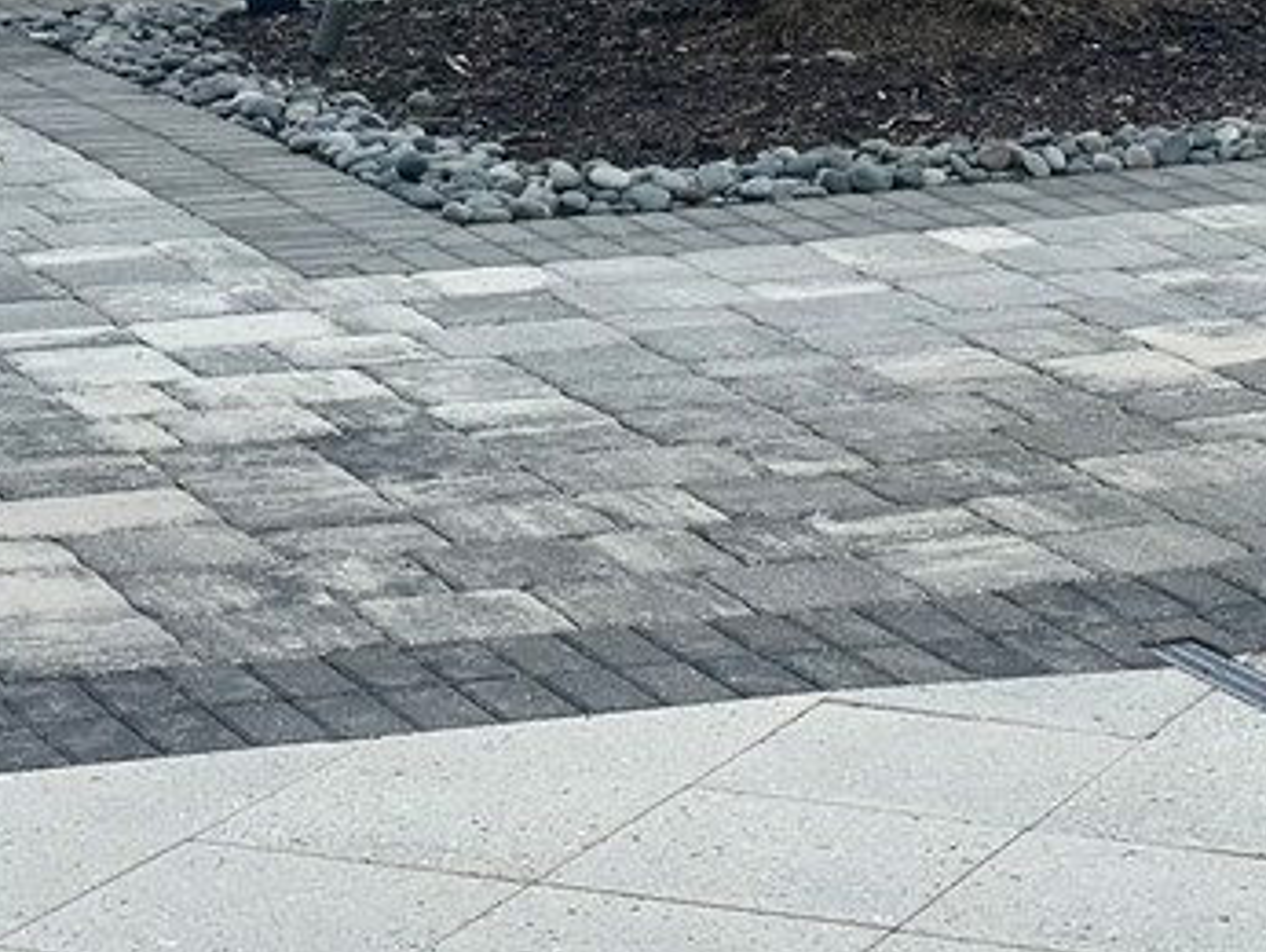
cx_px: 977
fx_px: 5197
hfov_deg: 13.8
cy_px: -359
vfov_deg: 10.2
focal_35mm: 142
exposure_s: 1/2809
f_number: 1.78
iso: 100
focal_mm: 6.86
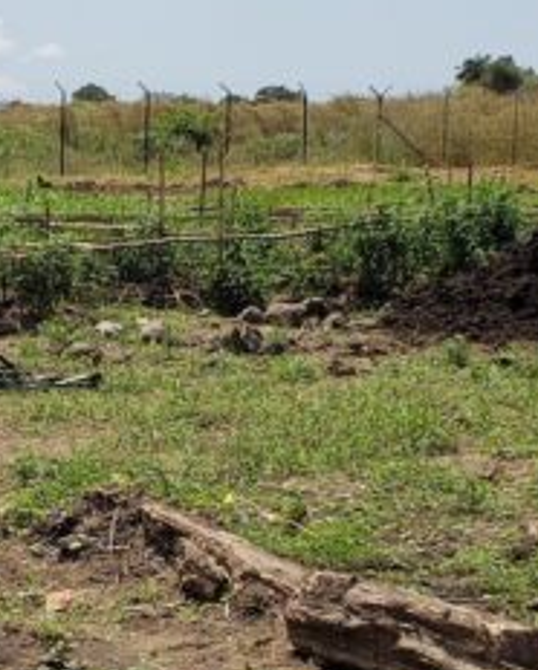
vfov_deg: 17.0
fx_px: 2226
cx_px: 26
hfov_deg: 13.6
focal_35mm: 112
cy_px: 575
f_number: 2.4
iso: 50
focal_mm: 4.3
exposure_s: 1/1874
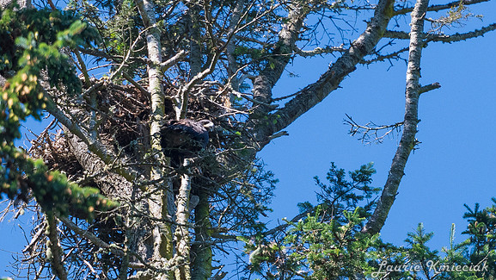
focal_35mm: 707
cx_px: 324
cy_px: 166
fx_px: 9301
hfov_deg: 3.1
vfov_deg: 1.7
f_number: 2.8
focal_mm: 200
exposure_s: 1/4000
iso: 560
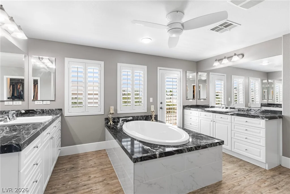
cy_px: 97
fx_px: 137
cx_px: 145
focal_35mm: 17
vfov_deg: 70.5
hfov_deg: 93.3
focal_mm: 17
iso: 400
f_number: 8
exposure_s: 1/15
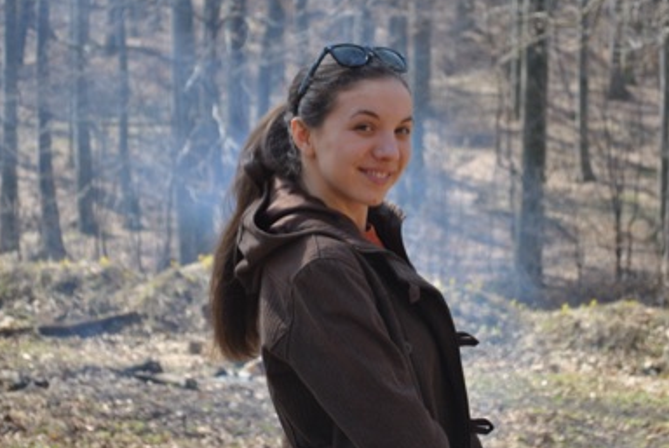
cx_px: 373
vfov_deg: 12.3
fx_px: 2078
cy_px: 173
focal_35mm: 112
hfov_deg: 18.3
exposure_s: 1/200
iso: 200
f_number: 5.6
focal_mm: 55
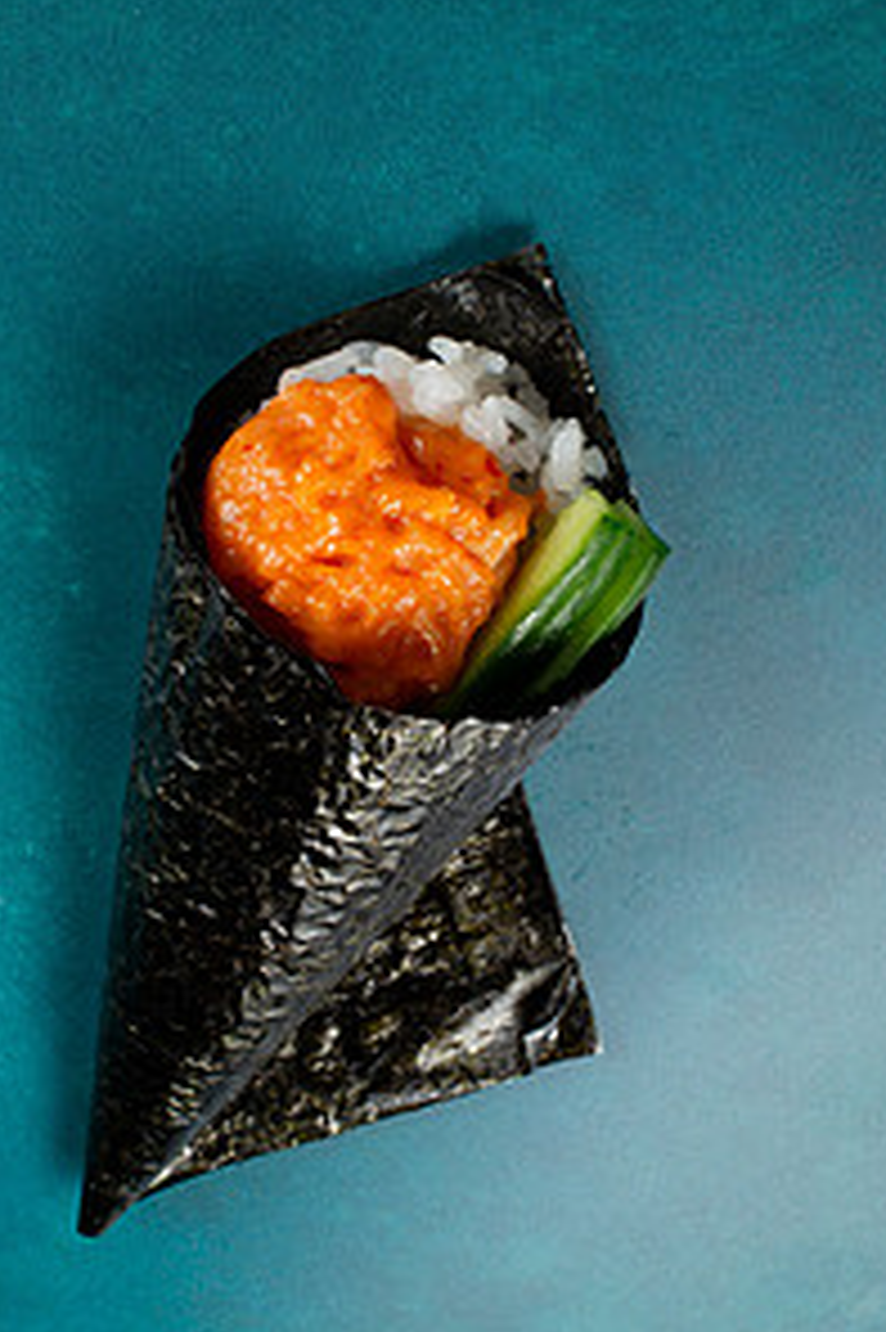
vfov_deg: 26.7
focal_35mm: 76
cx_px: 369
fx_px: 2809
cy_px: 698
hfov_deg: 17.9
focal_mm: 50
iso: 250
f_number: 10
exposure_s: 1/200
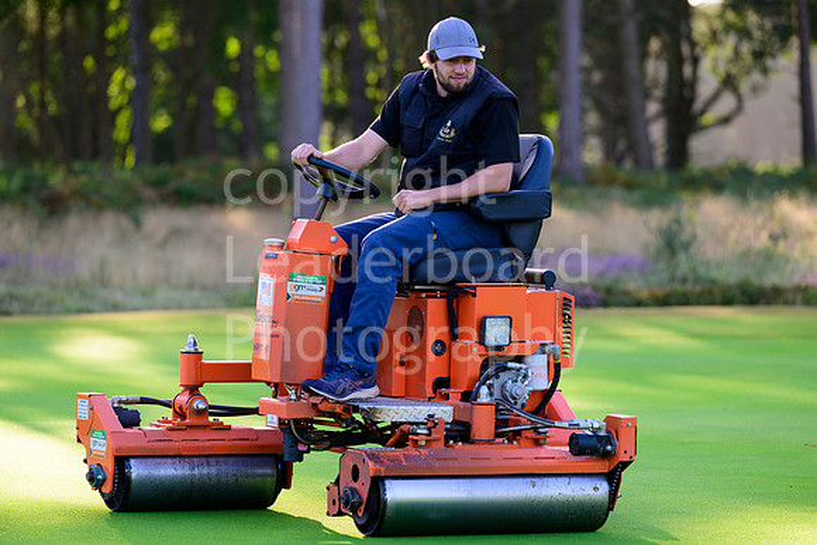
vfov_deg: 6.9
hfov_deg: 10.3
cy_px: 272
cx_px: 408
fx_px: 4540
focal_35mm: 200
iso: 640
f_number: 4
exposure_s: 1/1000
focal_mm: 200
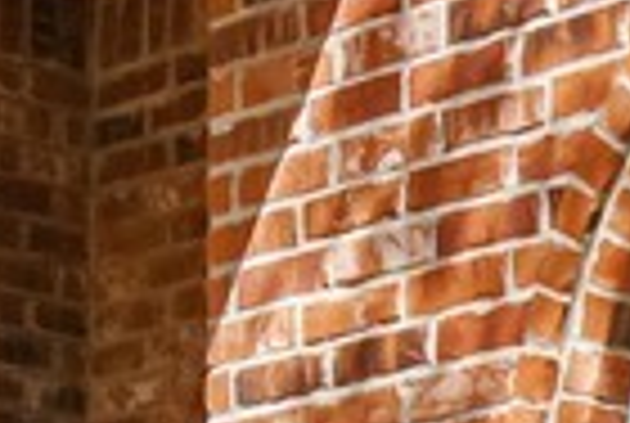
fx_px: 4069
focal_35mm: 232
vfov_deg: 5.7
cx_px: 396
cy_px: 1080
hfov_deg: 8.9
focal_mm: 20
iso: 100
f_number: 8
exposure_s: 1/160
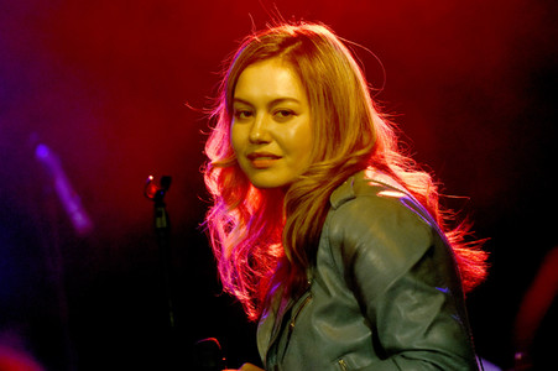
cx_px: 279
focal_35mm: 300
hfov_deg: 6.9
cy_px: 186
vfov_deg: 4.6
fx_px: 4646
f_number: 3.2
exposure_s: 1/320
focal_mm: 200
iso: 2500
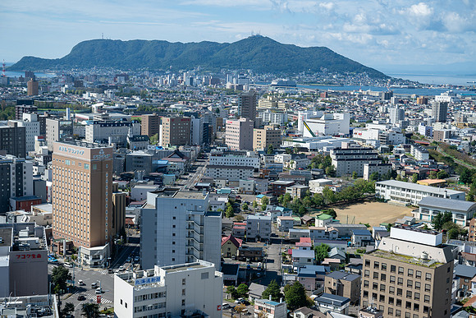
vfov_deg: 26.2
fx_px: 682
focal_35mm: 52
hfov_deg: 38.5
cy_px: 159
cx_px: 238
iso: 100
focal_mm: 51
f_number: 8
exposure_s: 1/160
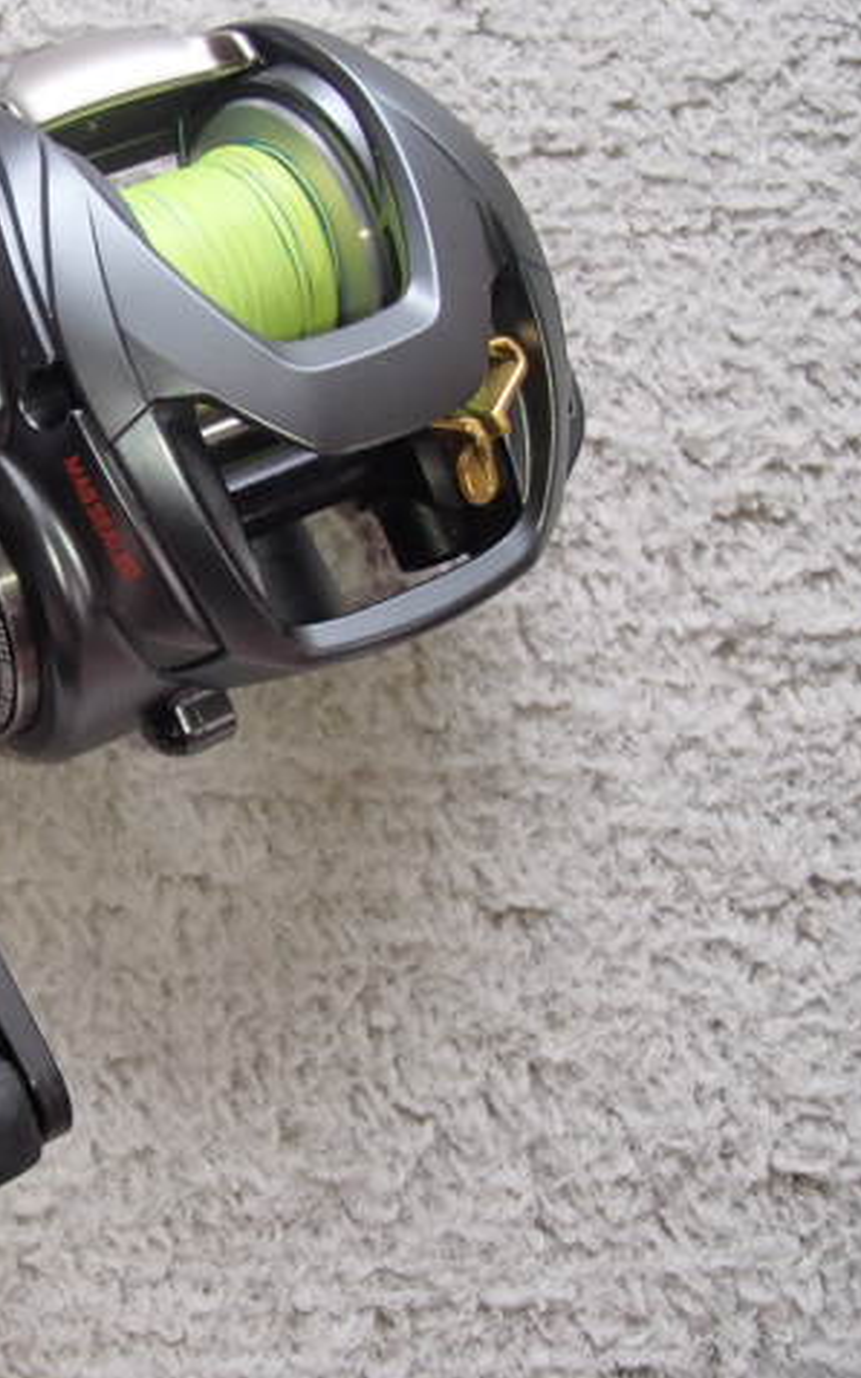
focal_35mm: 54
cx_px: -29
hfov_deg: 22.9
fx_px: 2028
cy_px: 688
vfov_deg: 37.5
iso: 250
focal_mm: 6.83
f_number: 4.6
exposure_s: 1/40
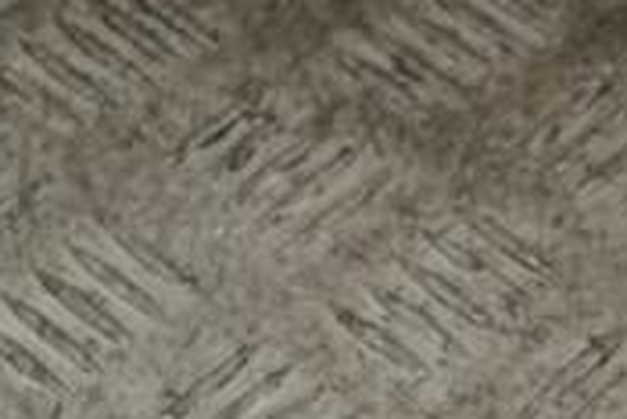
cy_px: 602
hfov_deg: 9.9
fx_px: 3591
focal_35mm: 206
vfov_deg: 6.6
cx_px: 691
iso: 100
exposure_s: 1/40
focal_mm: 40
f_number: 5.3
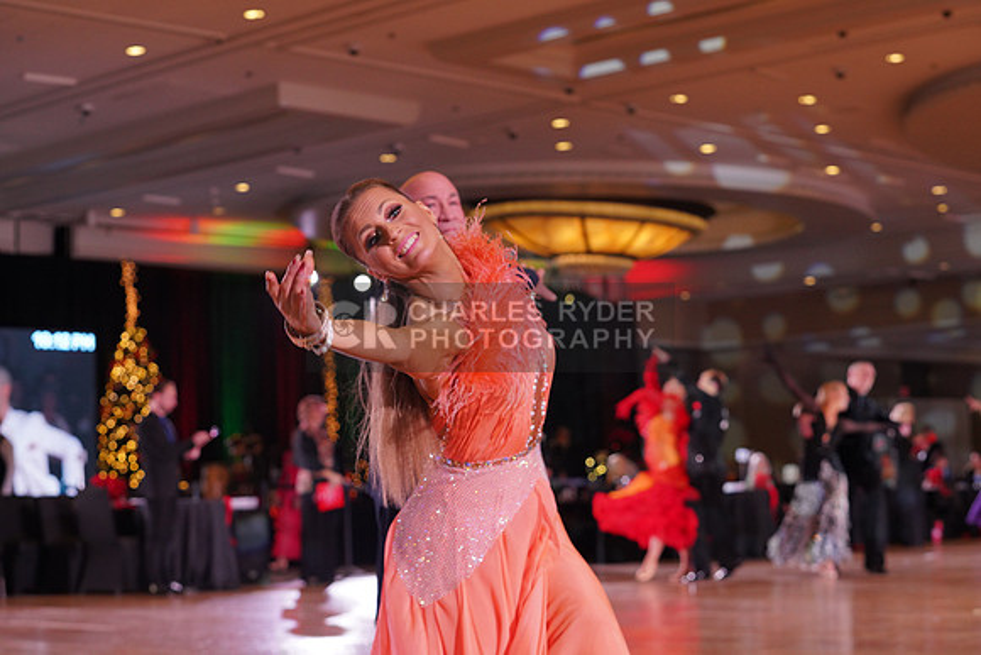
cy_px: 328
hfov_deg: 28.8
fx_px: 1908
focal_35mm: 70
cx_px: 490
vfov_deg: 19.5
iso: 2500
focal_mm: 70
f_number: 4.5
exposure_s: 1/200
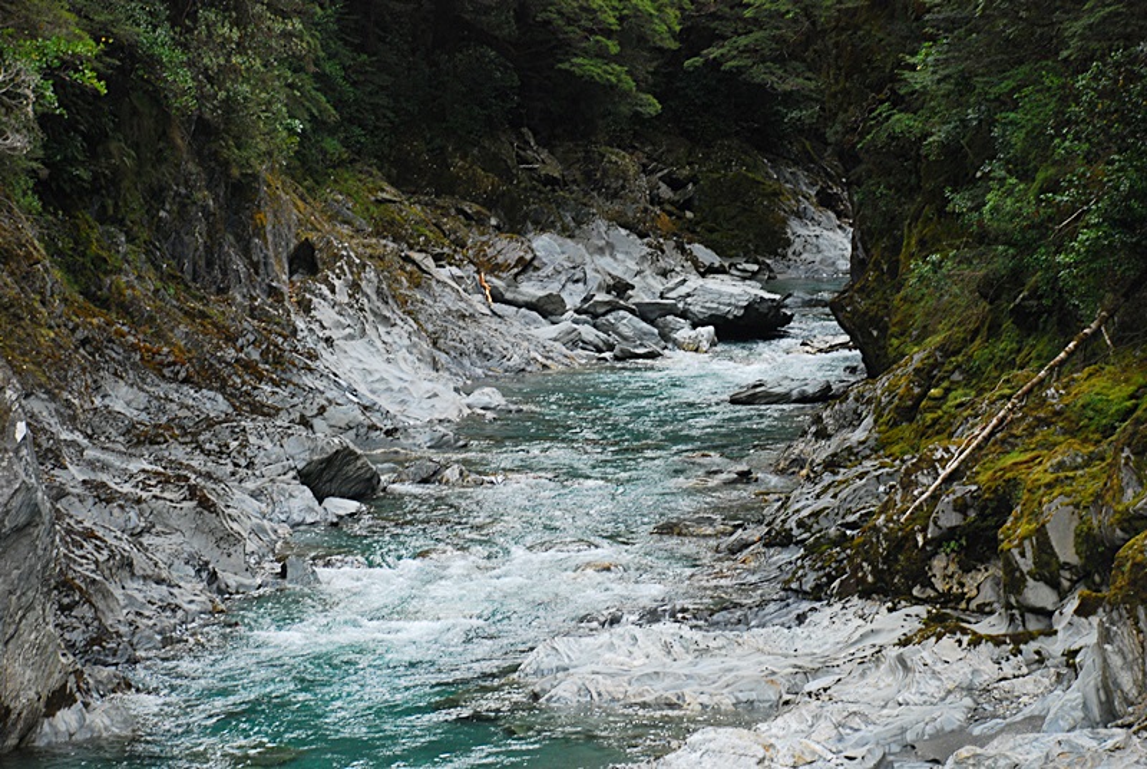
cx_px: 574
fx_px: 2967
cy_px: 384
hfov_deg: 21.9
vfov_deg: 14.8
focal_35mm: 93
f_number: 5.6
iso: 400
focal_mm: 62
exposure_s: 1/125
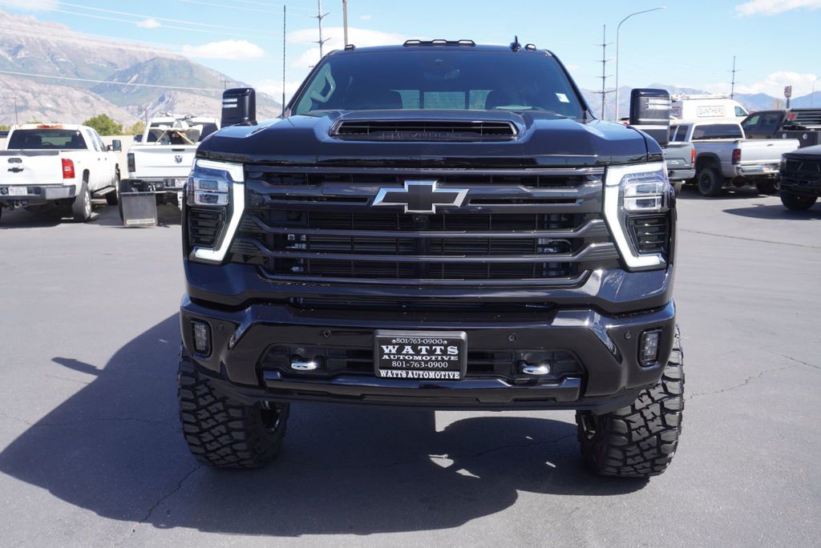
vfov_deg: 41.8
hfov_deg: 59.5
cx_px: 410
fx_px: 719
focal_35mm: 32
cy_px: 274
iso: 100
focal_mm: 21
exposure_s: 1/160
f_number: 6.3
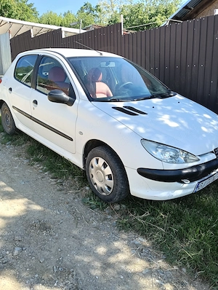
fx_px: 226
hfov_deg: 51.5
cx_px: 109
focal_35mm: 27
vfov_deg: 65.2
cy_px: 145
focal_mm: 3.98
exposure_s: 1/232
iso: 50
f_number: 1.8
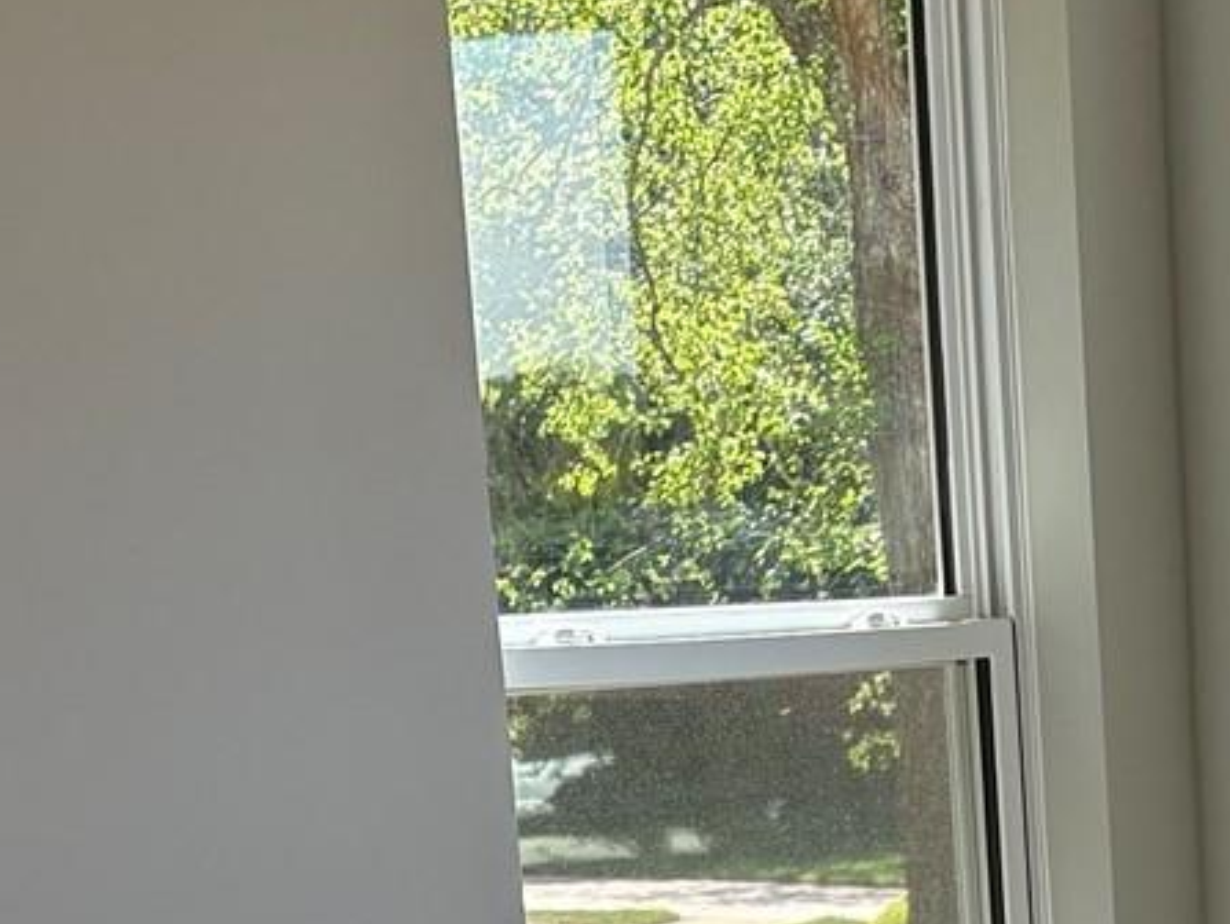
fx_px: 4232
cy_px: 1551
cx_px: 1714
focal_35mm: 119
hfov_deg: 15.5
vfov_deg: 11.7
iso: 50
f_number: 1.6
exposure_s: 1/325
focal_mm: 5.96
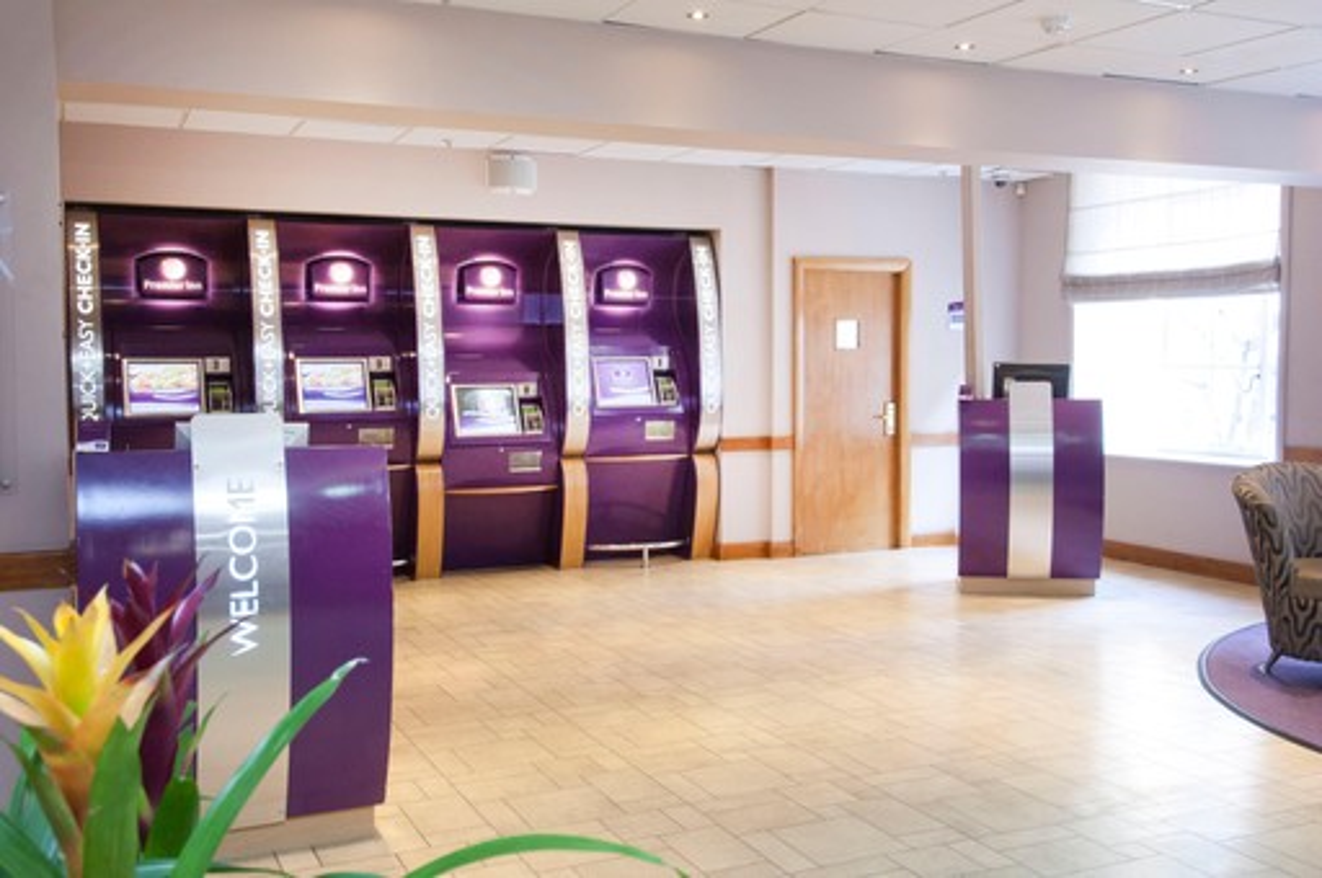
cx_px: 661
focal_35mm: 36
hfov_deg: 53.2
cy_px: 439
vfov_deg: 36.8
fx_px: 1320
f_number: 9
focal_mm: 24
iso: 200
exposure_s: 1/3
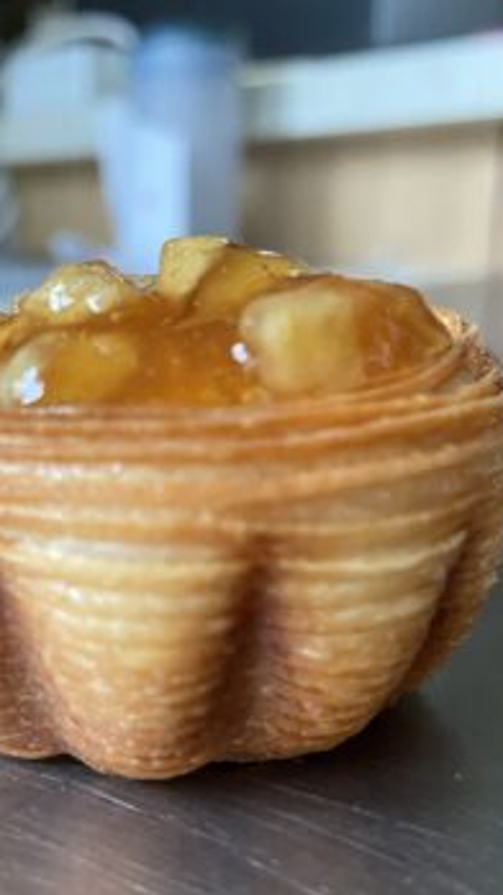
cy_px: 474
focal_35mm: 39
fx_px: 926
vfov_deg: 51.6
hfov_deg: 30.1
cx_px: 153
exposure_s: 1/60
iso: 400
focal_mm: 4.25
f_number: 1.8
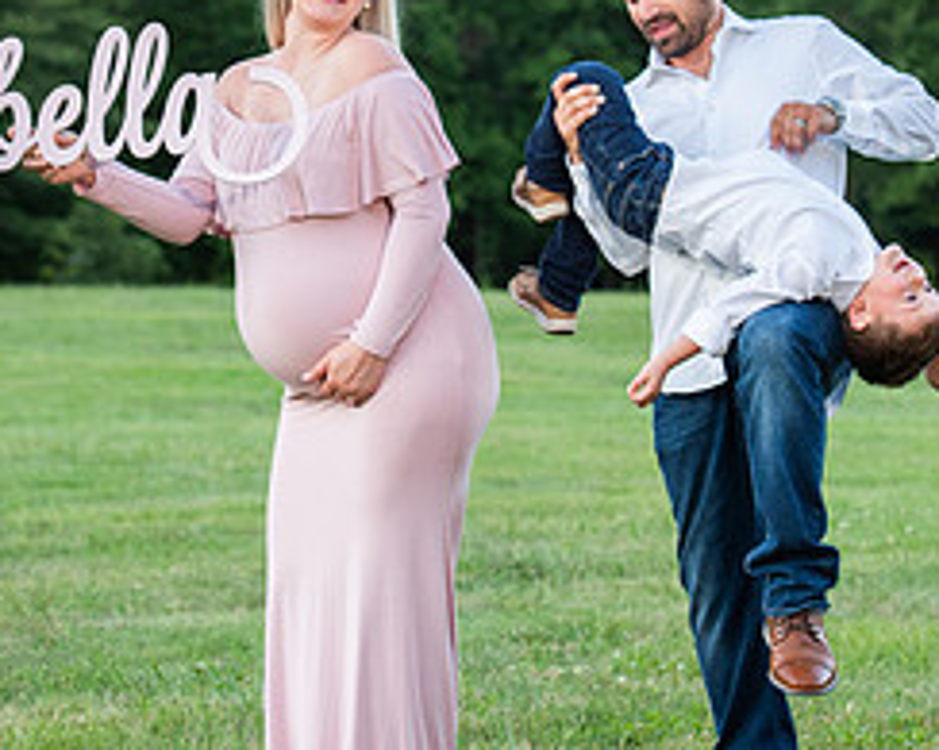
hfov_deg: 10.6
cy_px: 233
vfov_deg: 8.4
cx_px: 385
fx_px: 5084
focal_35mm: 183
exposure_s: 1/250
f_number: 5
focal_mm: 82
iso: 500
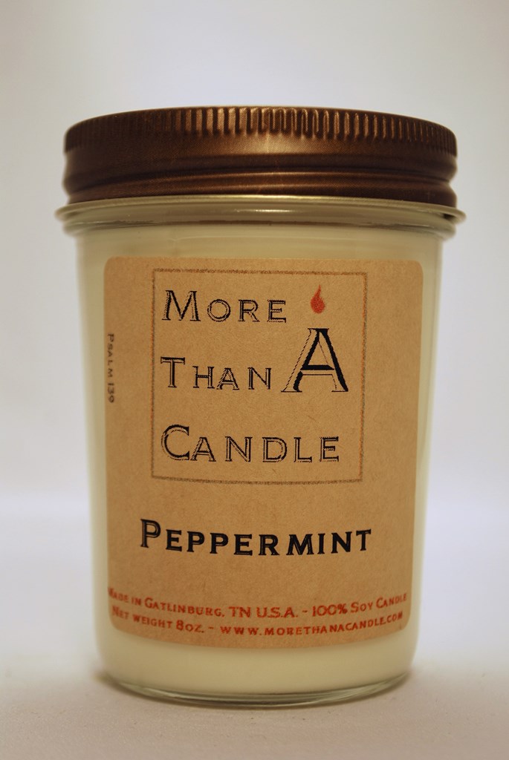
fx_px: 1523
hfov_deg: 19.0
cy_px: 380
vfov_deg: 28.0
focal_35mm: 72
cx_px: 254
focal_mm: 48
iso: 200
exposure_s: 1/100
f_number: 5.6
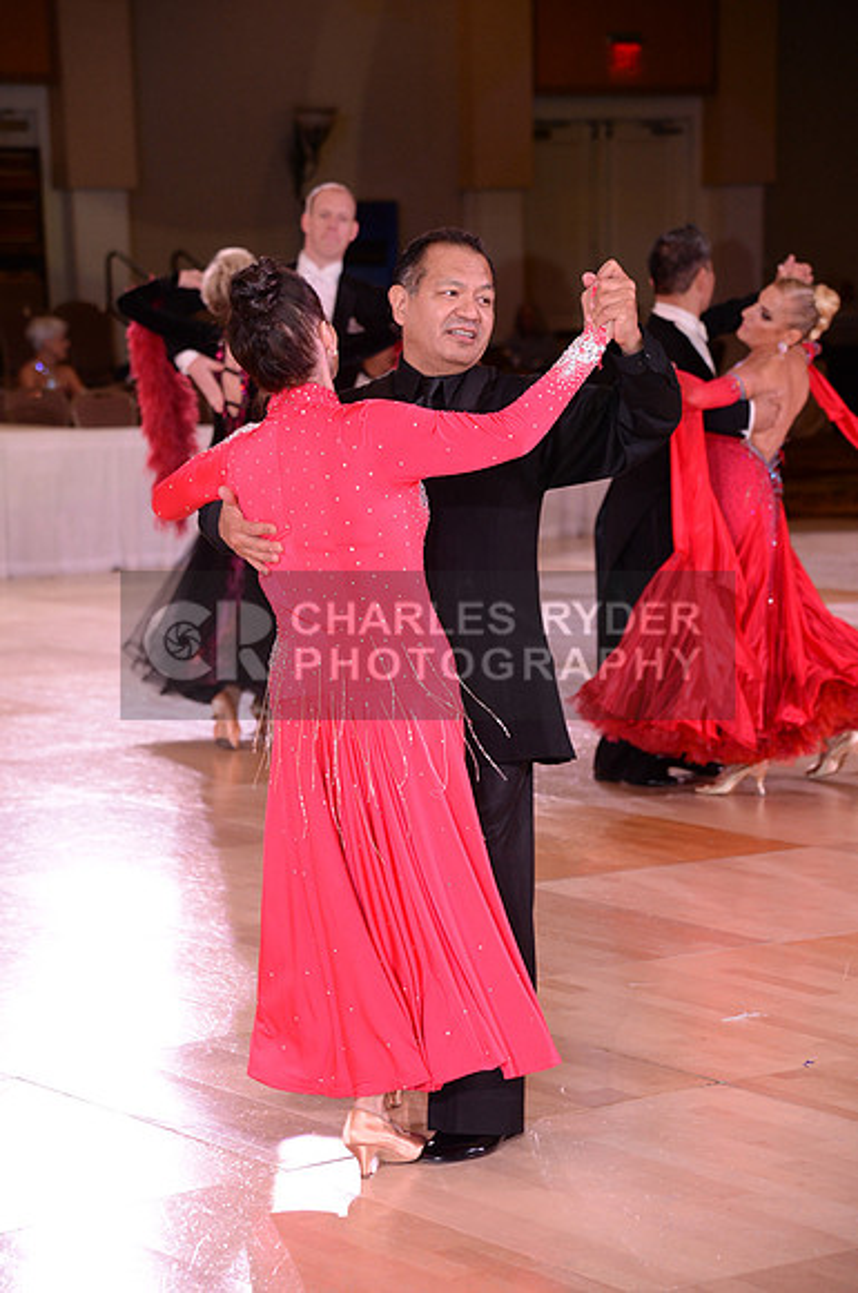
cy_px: 646
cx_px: 429
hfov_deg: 13.0
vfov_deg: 19.5
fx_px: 3765
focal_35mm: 105
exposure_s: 1/250
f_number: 5.6
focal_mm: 105
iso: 1600
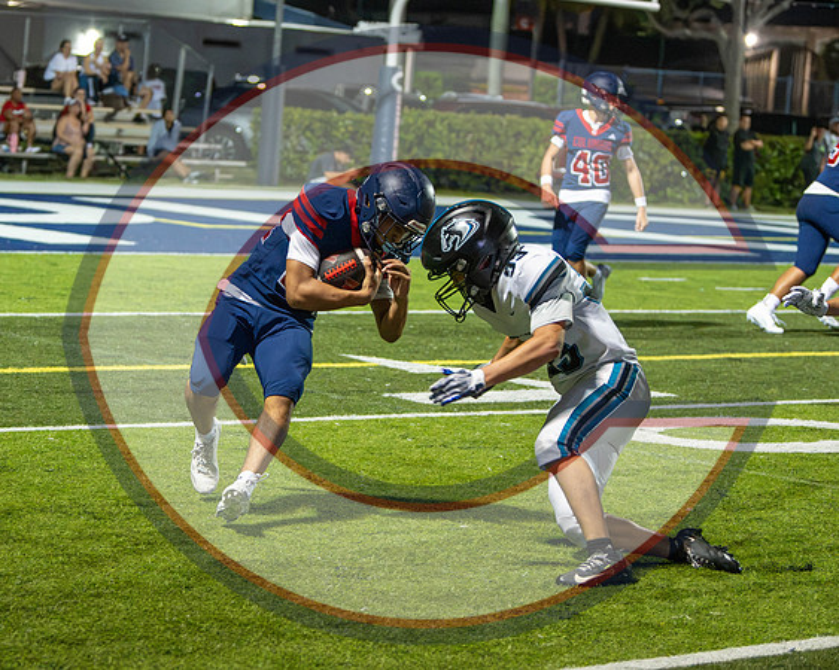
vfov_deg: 13.3
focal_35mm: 115
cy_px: 308
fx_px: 2867
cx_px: 335
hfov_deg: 16.6
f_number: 2.8
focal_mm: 70
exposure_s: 1/1000
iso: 12800
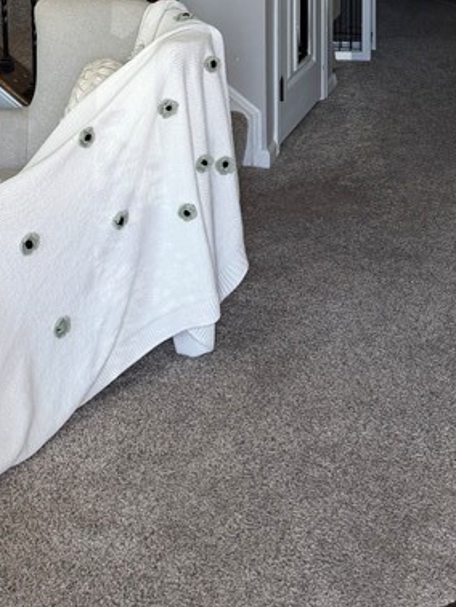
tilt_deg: -7.9
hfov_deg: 22.6
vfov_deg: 27.0
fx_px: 1140
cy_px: -84
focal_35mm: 65
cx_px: 247
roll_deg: -0.1
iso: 100
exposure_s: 1/121
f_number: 1.78
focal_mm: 6.76
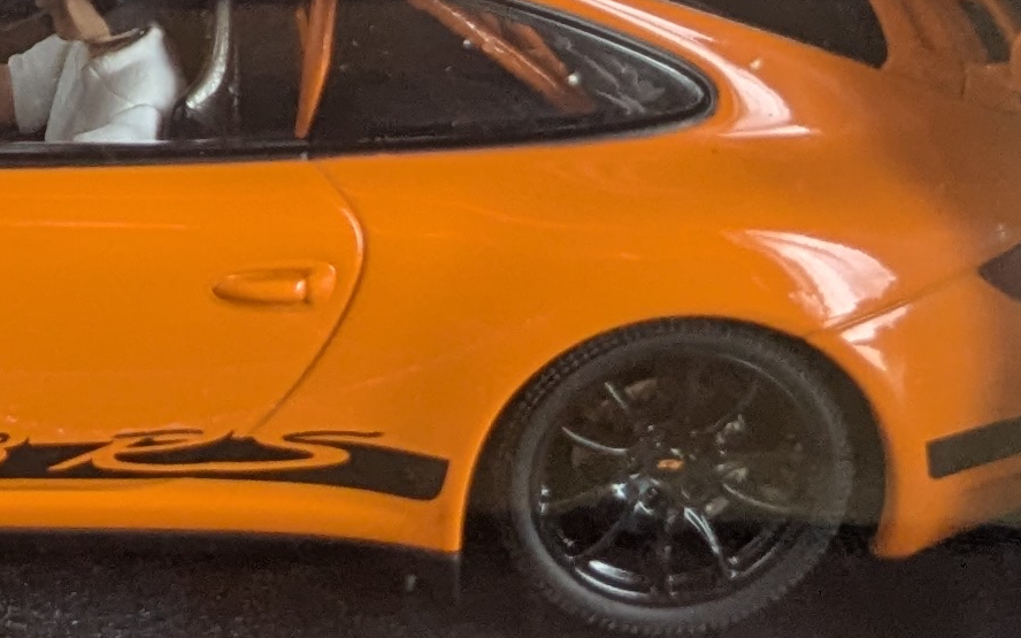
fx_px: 3617
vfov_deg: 9.4
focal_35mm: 130
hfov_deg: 15.2
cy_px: -630
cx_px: -353
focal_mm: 4.38
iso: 99
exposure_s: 1/99.9
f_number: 1.73
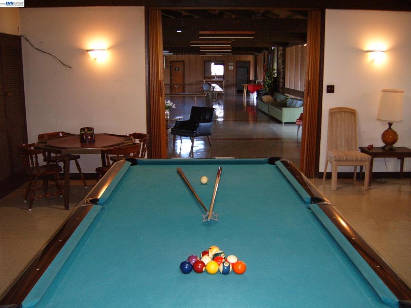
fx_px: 439
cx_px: 206
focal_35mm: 37
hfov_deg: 50.1
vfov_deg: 38.7
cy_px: 154
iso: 141
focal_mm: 6.2
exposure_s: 1/30
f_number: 2.9
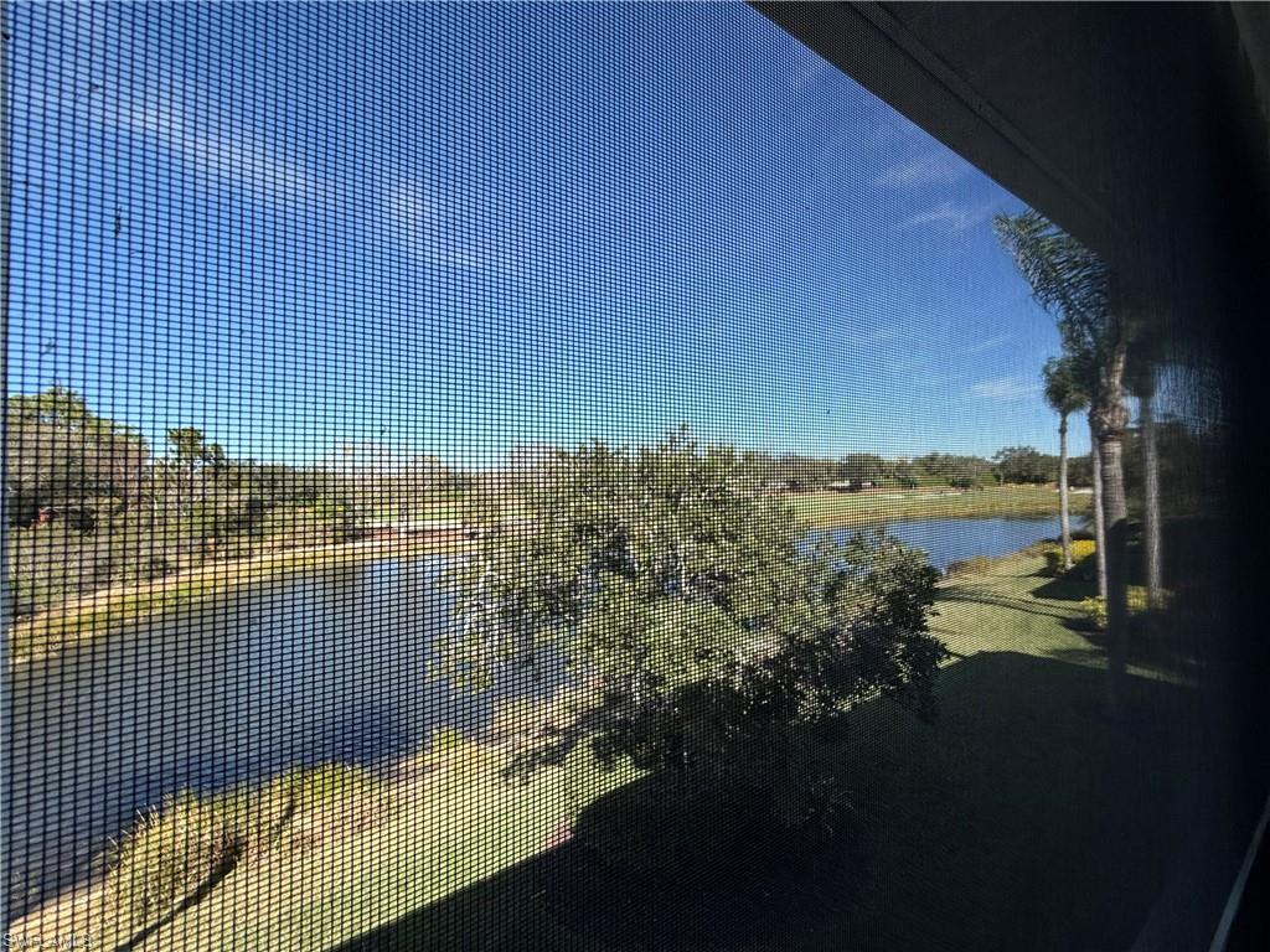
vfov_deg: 85.7
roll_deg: +1.4
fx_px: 514
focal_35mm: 14
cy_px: 476
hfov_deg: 102.1
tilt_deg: +0.5
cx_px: 635
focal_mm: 2.22
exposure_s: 1/1189
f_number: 2.2
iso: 50
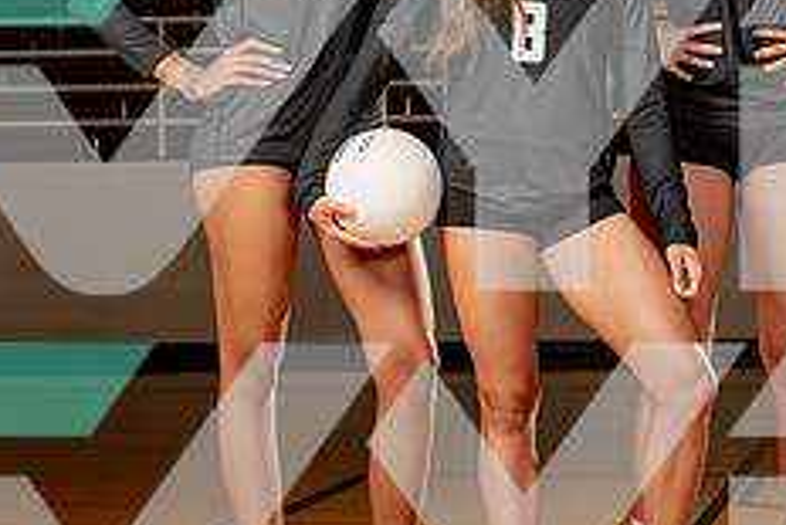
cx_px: 674
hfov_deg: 16.9
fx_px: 2622
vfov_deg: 11.4
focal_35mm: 120
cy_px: 113
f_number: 8
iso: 100
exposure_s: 1/250
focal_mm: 48
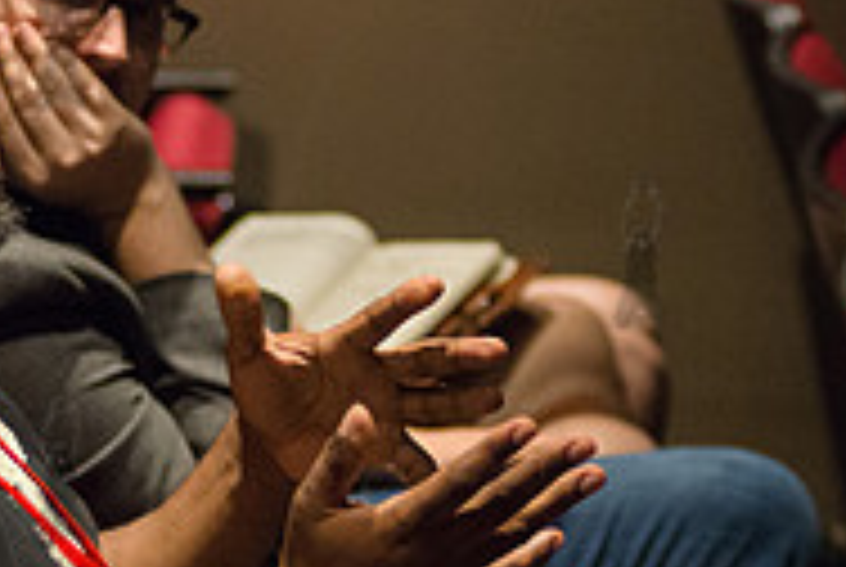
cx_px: 58
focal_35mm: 265
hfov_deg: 7.7
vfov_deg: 5.2
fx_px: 6237
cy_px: 466
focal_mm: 86
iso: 4000
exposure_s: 1/200
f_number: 2.8
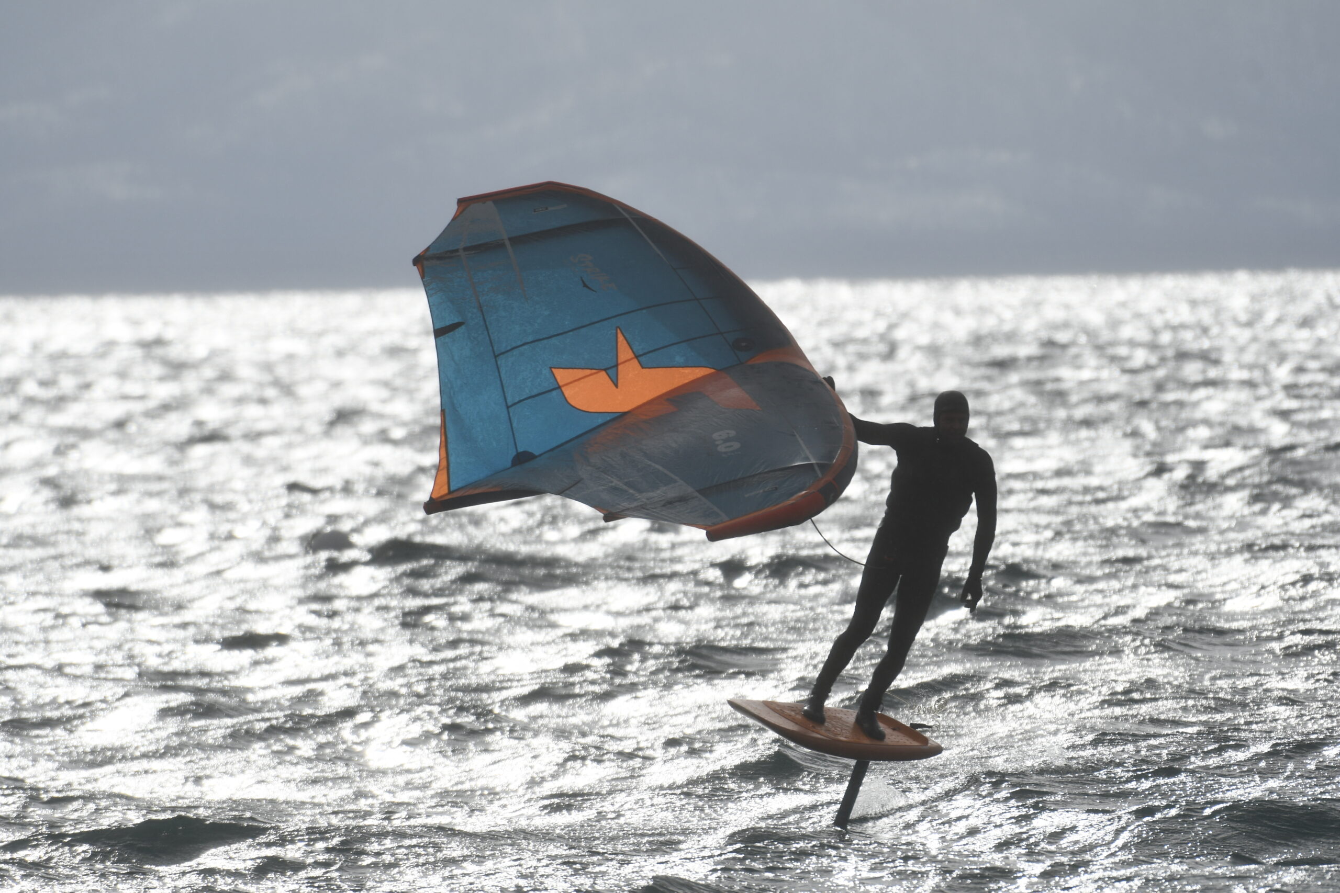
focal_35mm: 660
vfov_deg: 2.1
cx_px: 670
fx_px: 24566
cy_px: 446
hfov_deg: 3.1
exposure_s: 1/2000
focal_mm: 440
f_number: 5.6
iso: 100
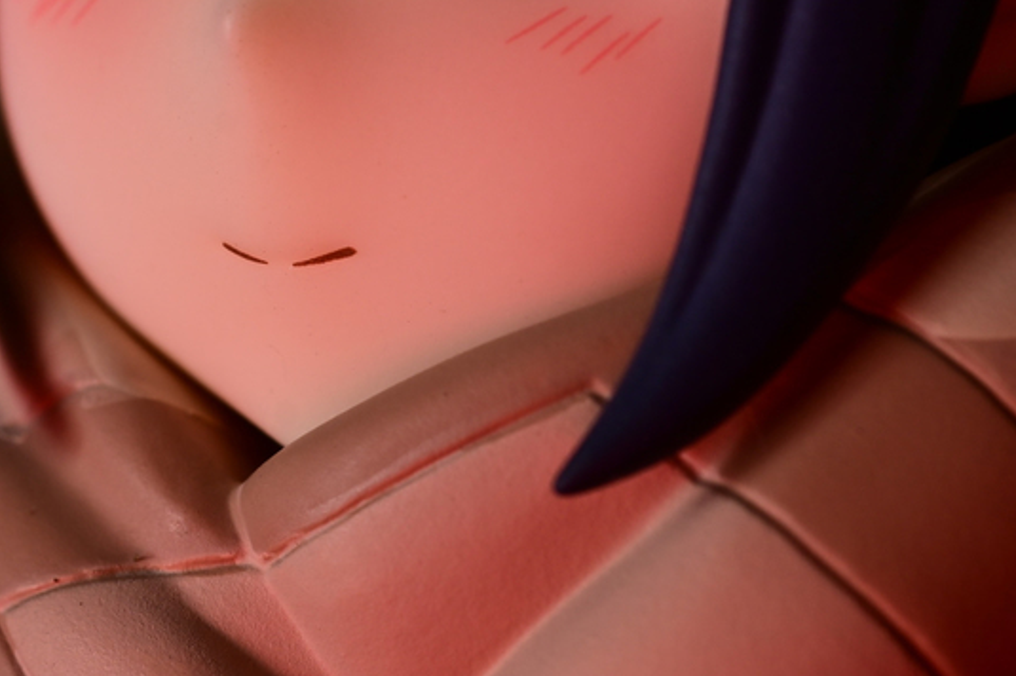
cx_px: -104
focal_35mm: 202
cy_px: 23
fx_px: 5697
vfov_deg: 6.8
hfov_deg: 10.1
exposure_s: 2
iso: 100
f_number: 13
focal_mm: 60
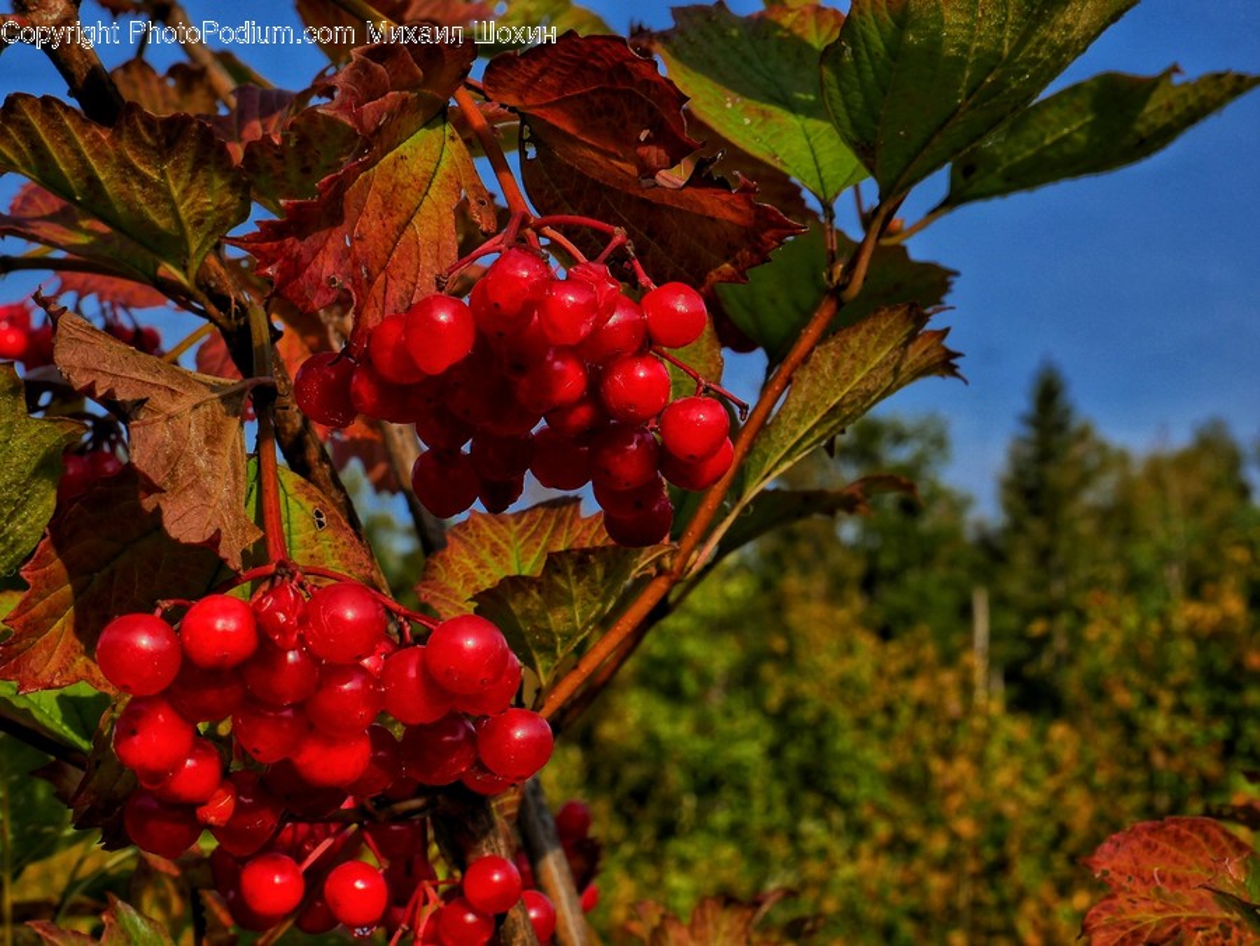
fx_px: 2768
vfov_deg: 19.4
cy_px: 473
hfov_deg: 25.6
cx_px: 630
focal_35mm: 76
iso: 200
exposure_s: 1/200
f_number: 14
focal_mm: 38
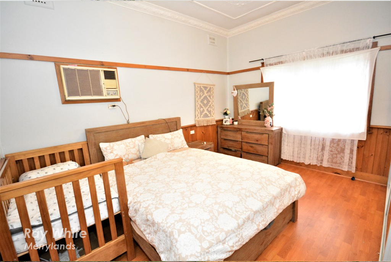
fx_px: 163
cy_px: 131
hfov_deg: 100.3
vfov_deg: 77.5
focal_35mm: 15
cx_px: 196
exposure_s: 1/60
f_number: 4
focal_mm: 10
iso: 220
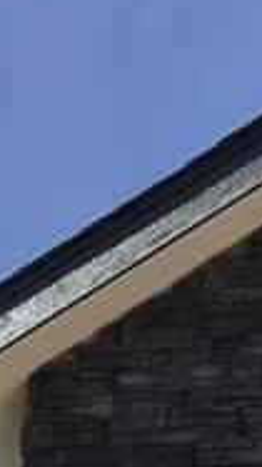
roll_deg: +1.0
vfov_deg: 8.7
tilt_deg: +9.4
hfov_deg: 5.5
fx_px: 2511
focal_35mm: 203
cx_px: 876
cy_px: 1426
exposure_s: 1/1972
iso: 25
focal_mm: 4.15
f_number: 2.2
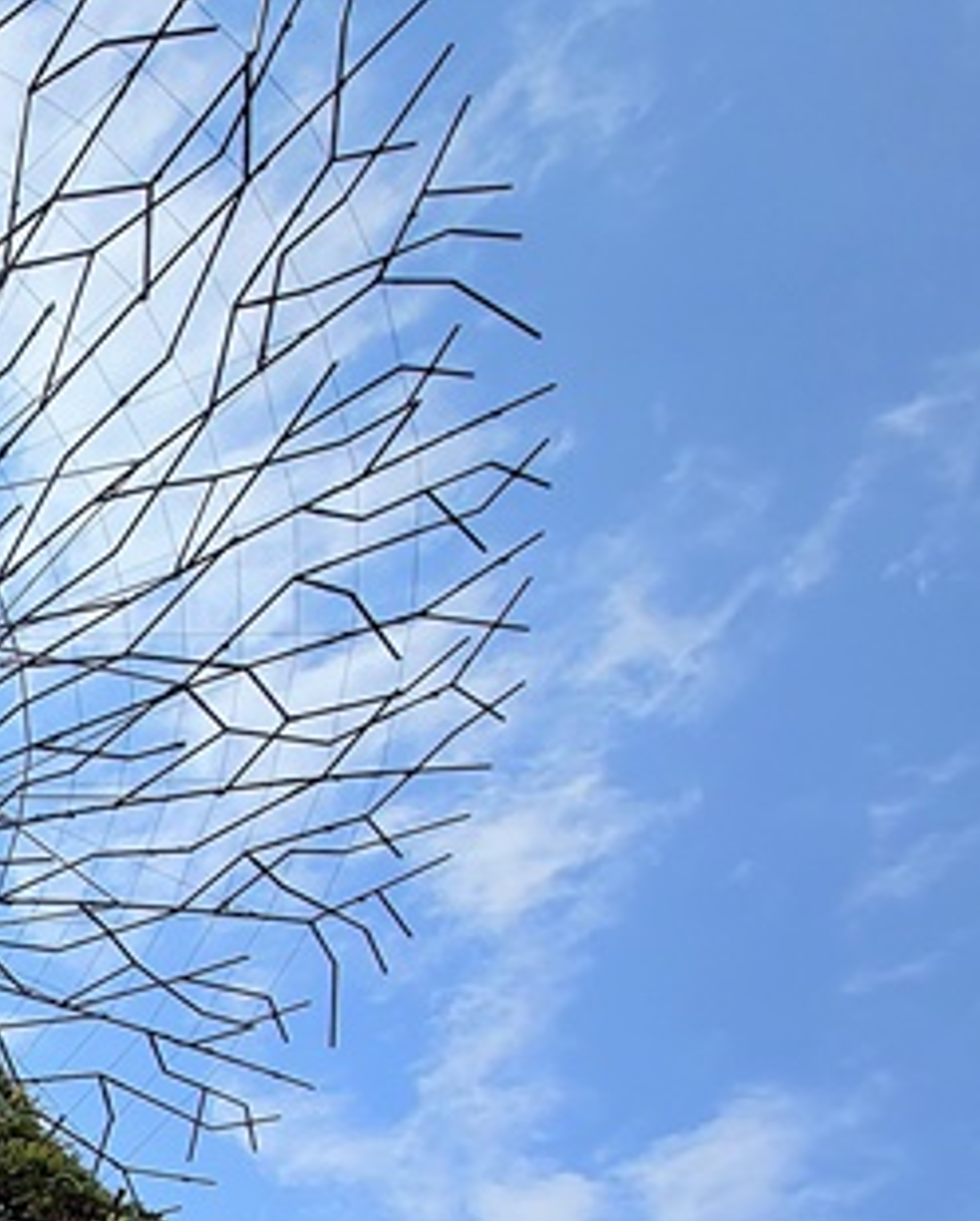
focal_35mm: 41
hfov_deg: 20.6
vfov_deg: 39.6
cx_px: -893
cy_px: 1209
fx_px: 1484
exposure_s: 1/4361
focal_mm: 2.2
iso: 50
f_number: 2.2
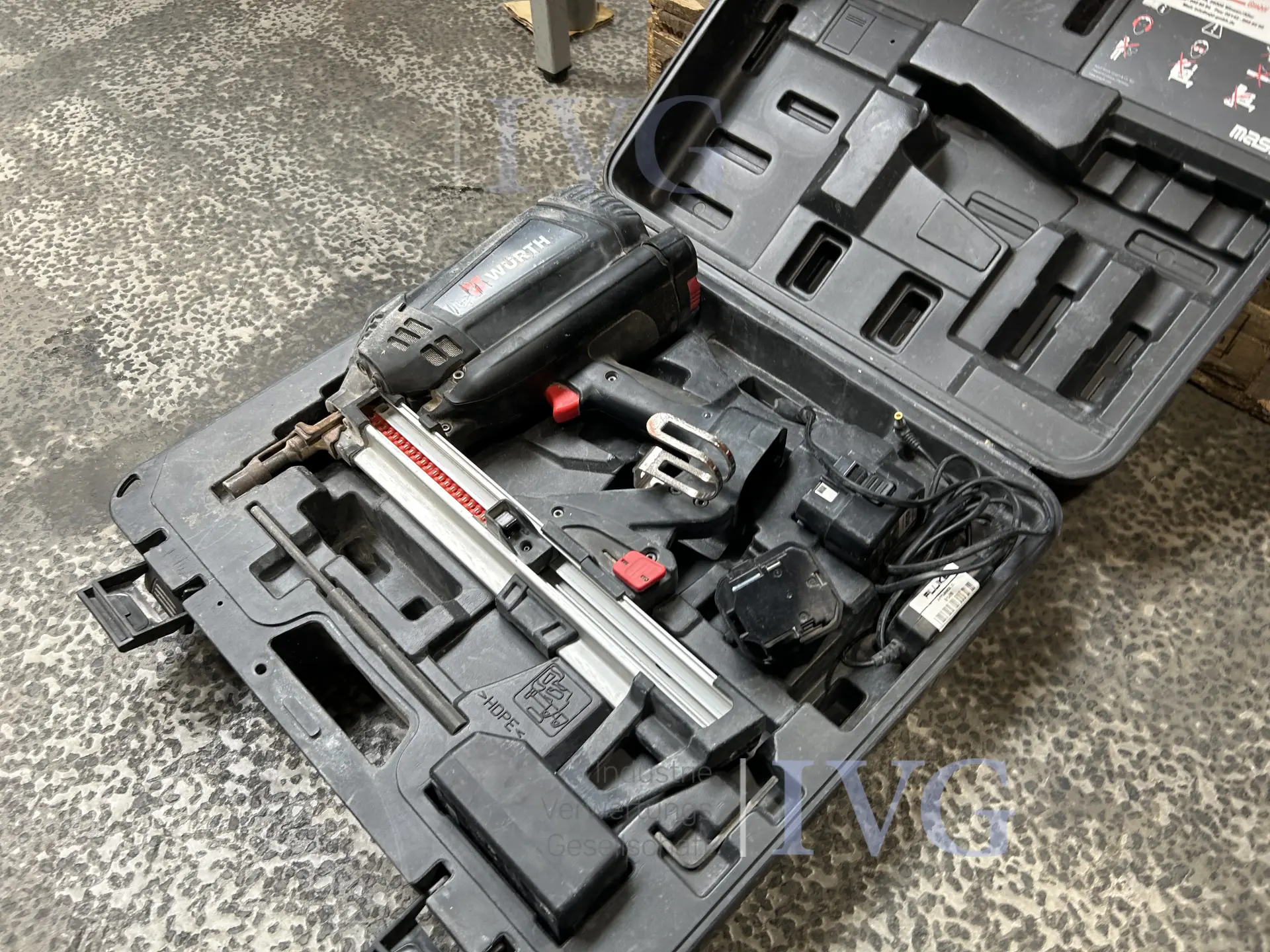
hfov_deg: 67.3
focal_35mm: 26
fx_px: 954
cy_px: 476
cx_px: 635
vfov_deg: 53.1
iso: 80
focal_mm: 5.7
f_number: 1.5
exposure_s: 1/50
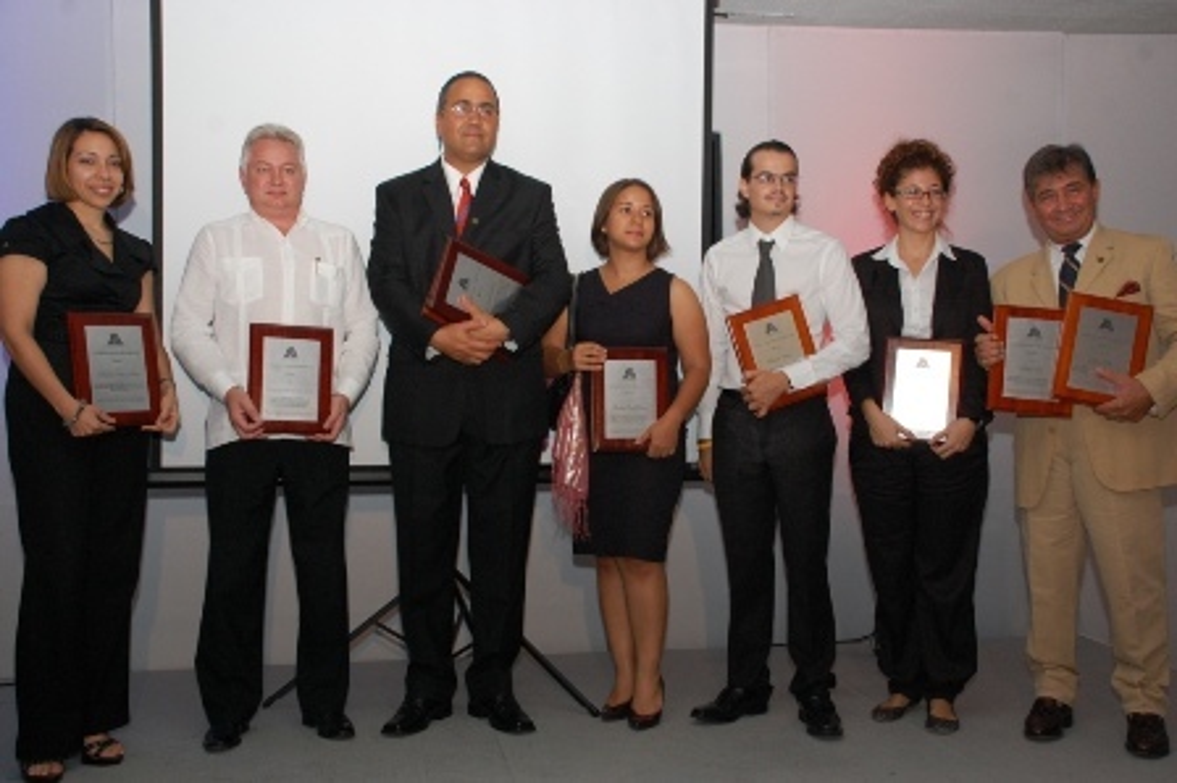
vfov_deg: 34.2
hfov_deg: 49.6
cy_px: 392
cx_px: 588
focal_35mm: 39
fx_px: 1274
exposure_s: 1/125
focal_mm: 26
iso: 800
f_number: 5.6
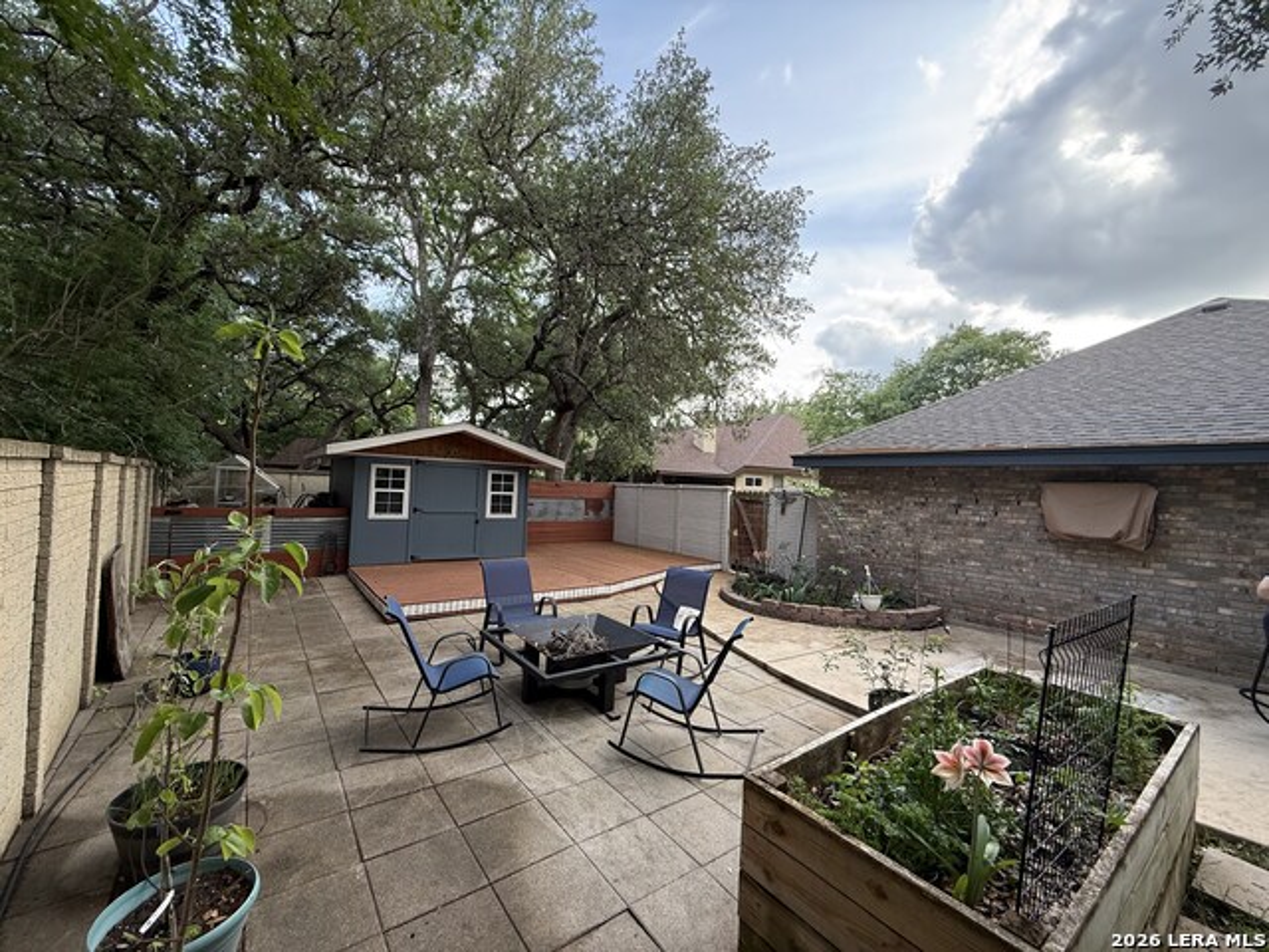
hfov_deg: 102.1
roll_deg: -2.8
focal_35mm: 14
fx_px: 513
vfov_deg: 85.7
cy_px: 476
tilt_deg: +0.6
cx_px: 634
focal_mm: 2.22
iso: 64
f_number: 2.2
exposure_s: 1/197
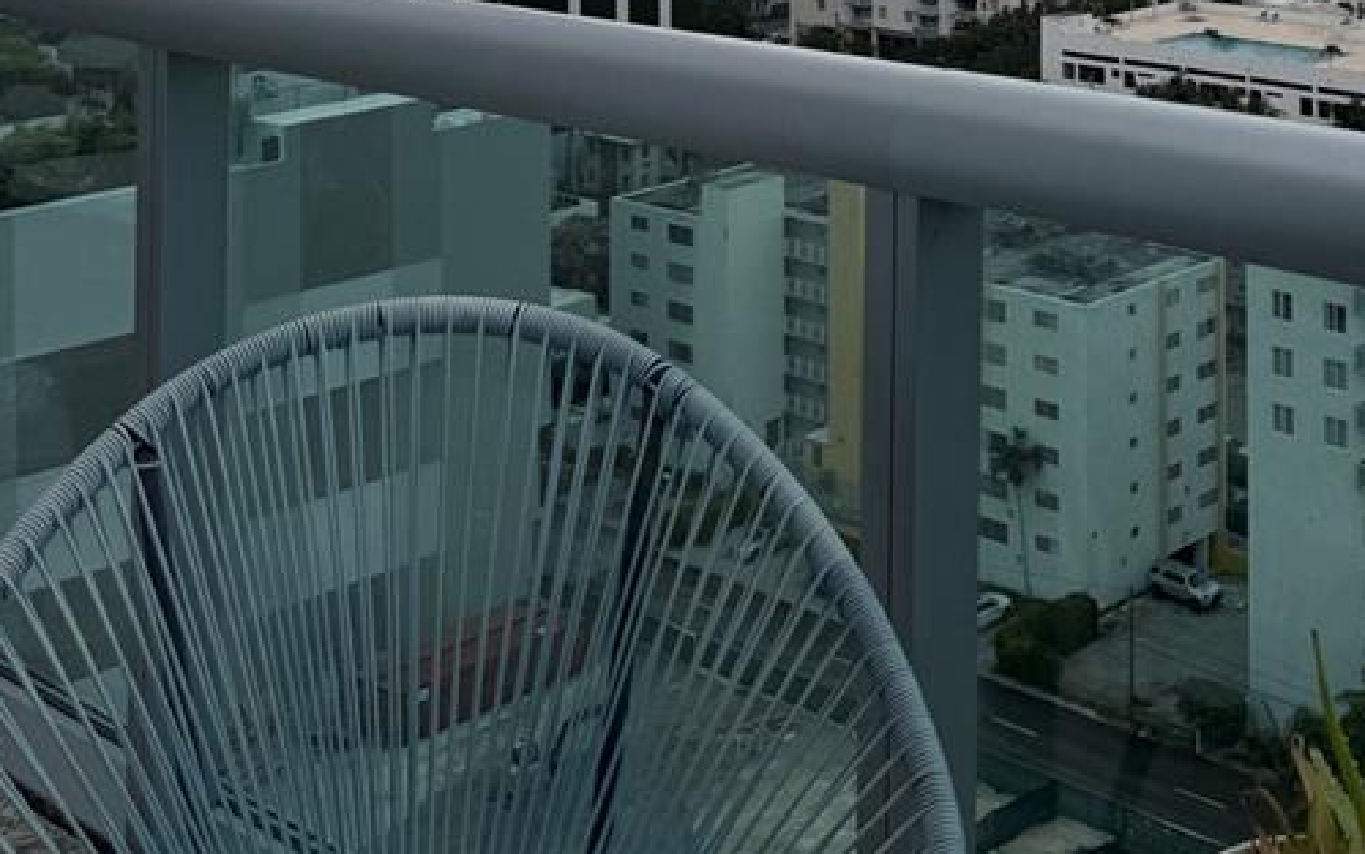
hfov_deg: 32.4
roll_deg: +0.1
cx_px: 1114
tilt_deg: -0.7
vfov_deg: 19.3
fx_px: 2270
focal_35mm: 61
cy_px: -322
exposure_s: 1/14286
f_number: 1.78
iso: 80
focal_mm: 6.76
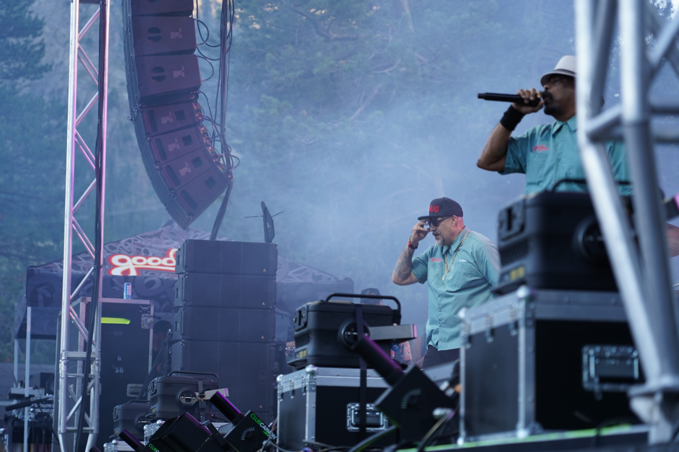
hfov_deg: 19.5
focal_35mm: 105
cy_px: 226
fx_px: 1980
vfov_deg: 13.0
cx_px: 340
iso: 320
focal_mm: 105
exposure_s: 1/160
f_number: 4
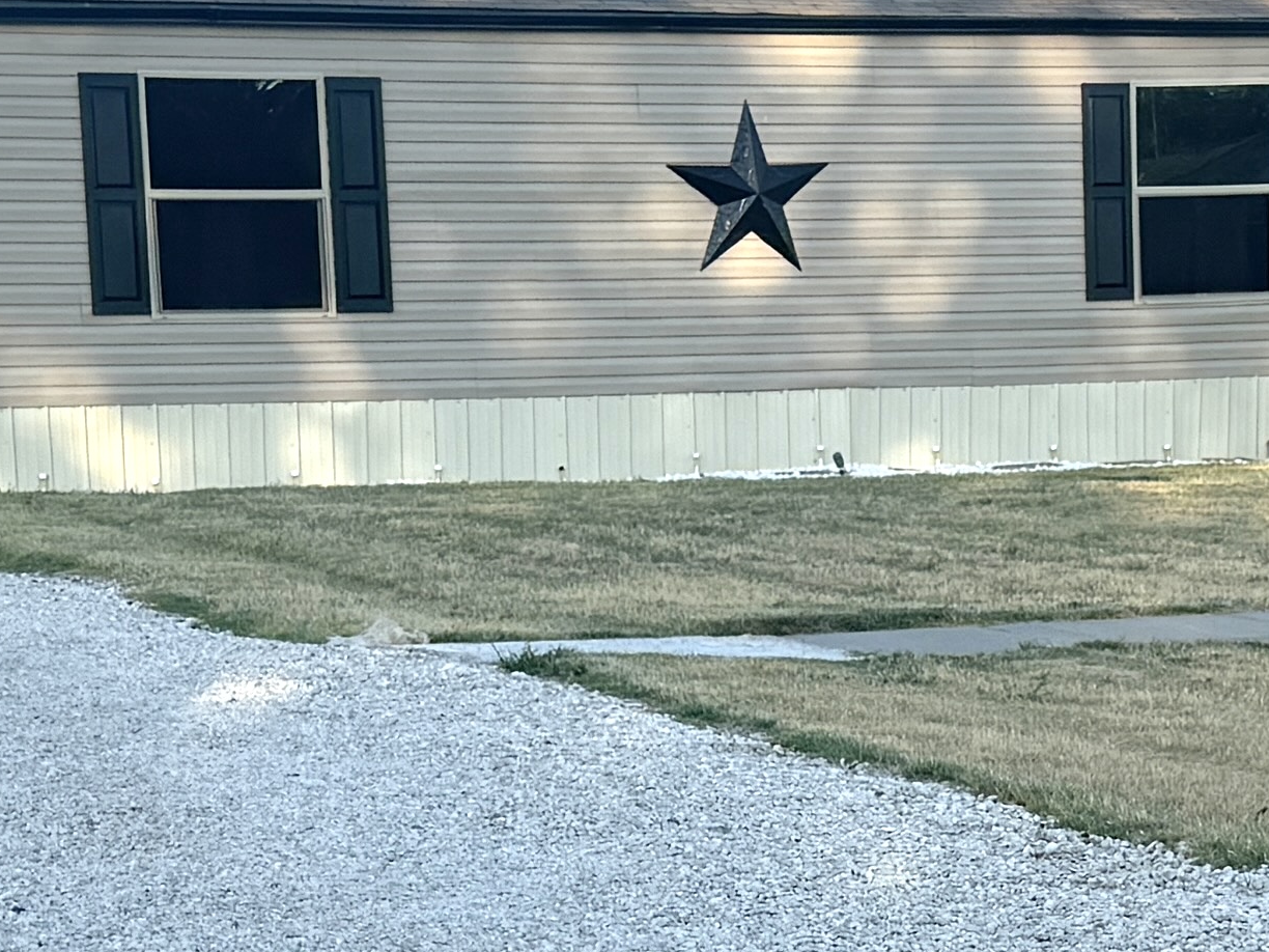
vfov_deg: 13.1
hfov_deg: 17.5
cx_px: 940
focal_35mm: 112
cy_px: 915
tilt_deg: -8.7
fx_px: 4106
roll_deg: +0.9
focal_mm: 6.76
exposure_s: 1/2445
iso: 80
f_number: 1.78
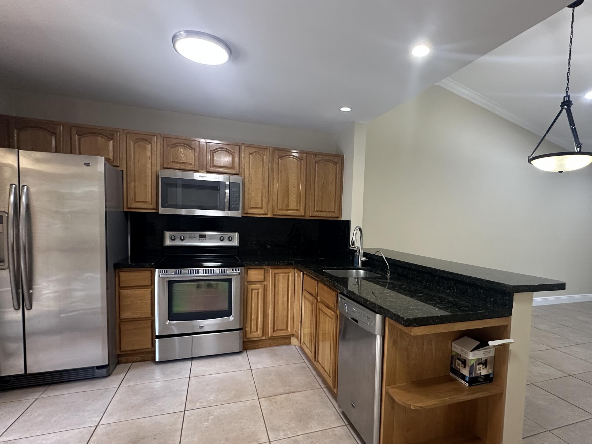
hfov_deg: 84.1
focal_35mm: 19
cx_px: 338
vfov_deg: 68.5
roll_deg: -1.8
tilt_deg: -3.3
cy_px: 245
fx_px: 325
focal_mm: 2.22
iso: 250
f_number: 2.2
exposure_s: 1/60
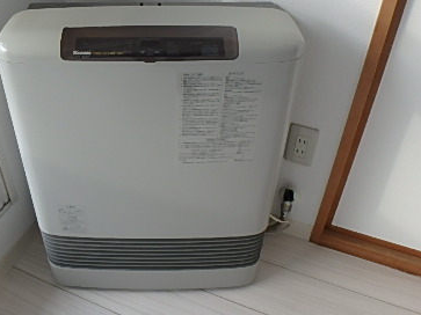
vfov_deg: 38.5
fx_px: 450
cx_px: 162
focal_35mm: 37
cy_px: 130
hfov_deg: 49.7
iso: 160
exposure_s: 1/60
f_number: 3.5
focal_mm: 3.7
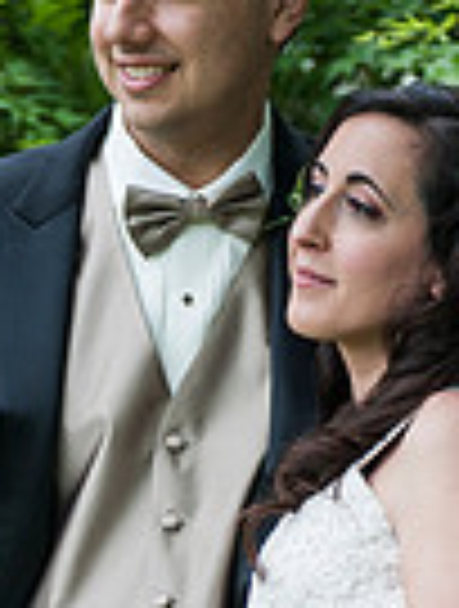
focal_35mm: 383
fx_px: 6739
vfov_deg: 5.2
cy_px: 581
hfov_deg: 3.9
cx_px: 160
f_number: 3.2
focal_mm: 120
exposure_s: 1/640
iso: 200
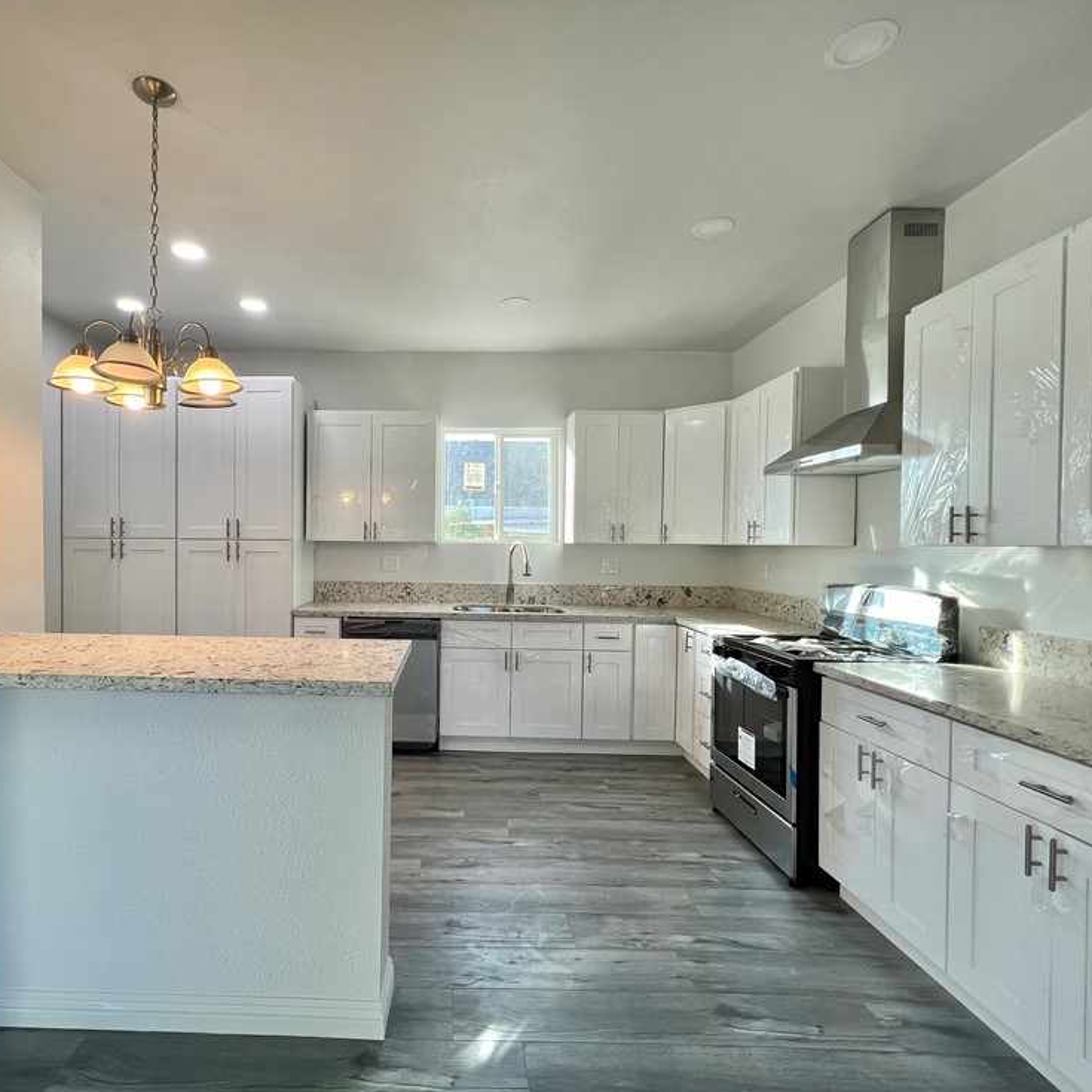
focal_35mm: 16
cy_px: 557
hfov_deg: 86.2
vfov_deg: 87.4
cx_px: 432
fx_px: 571
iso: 50
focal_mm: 1.57
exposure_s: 1/122
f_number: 1.8
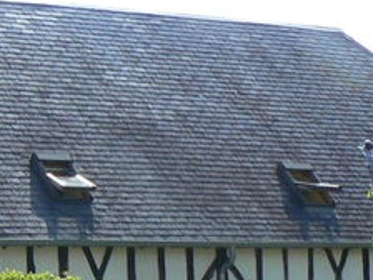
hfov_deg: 12.1
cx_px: -22
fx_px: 1735
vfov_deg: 8.8
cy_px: 525
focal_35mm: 161
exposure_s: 1/400
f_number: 5.6
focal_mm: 6
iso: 80
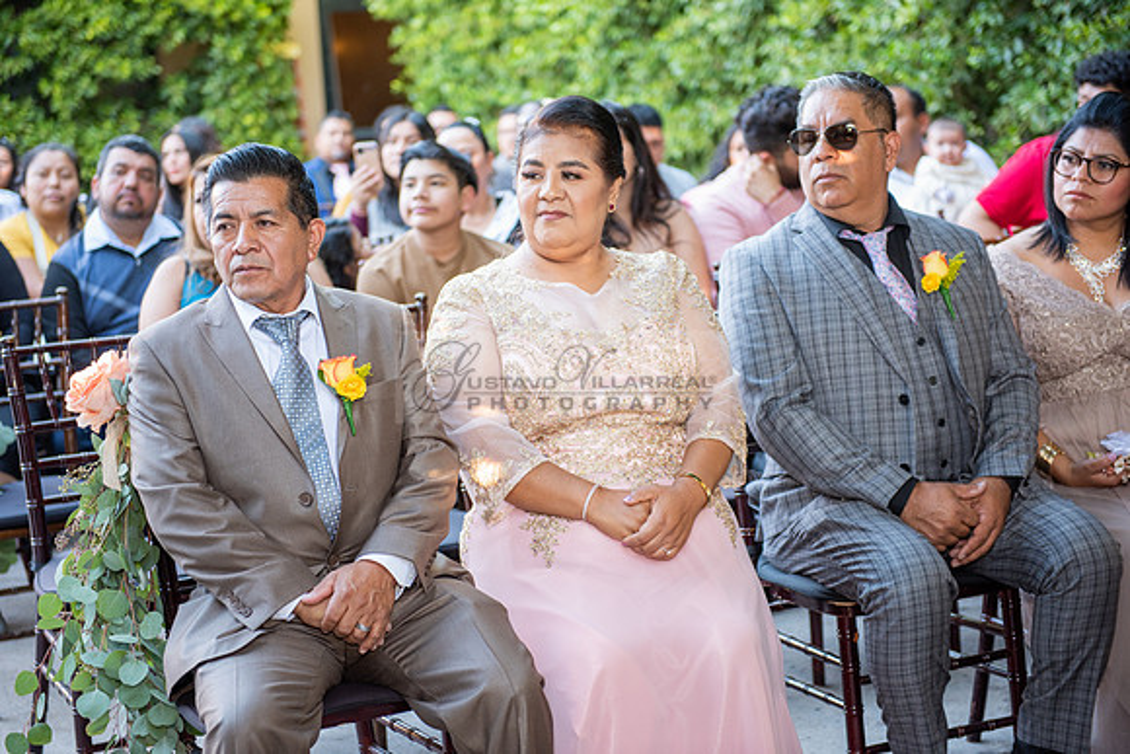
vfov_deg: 20.6
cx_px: 565
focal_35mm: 66
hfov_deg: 30.5
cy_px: 377
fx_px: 2072
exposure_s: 1/100
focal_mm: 66
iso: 500
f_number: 3.2
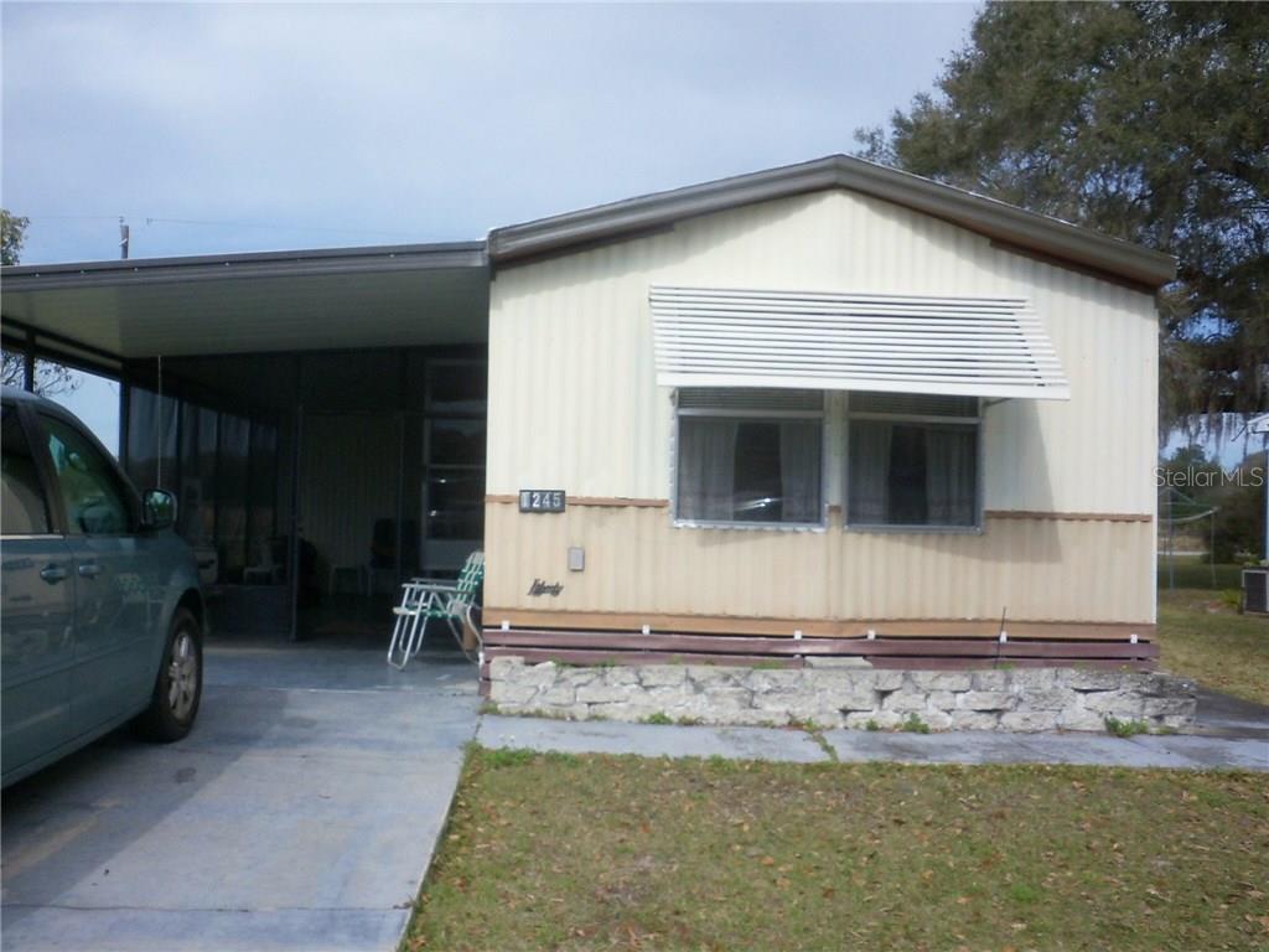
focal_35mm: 38
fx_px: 1393
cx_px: 634
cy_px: 476
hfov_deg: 49.0
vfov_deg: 37.7
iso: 100
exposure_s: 1/400
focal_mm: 6.3
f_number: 5.6
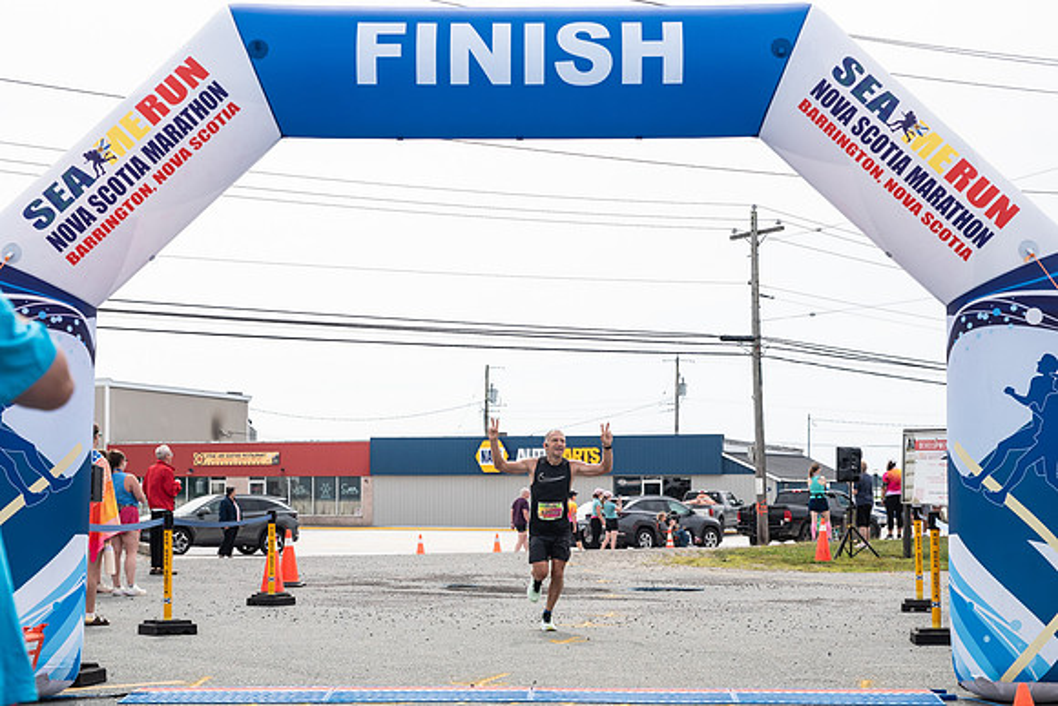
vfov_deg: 19.8
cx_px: 529
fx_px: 2018
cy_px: 423
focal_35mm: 69
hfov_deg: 29.4
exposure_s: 1/3200
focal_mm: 56
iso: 800
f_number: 4
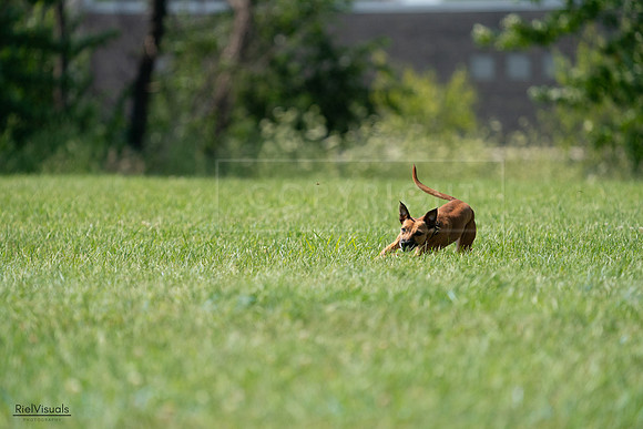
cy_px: 214
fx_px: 7039
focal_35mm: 394
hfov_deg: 5.2
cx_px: 322
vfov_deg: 3.5
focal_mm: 394
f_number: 6.3
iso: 1250
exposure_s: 1/4000
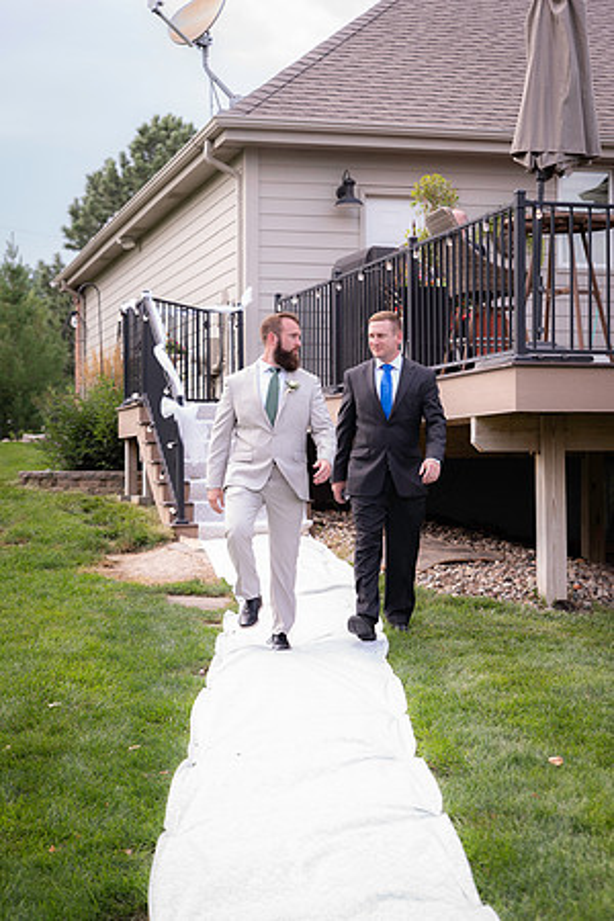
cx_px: 307
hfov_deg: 20.9
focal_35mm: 65
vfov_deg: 31.0
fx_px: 1663
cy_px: 460
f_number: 4
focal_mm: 65
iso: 560
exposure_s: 1/400
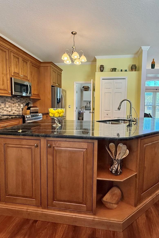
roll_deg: -0.8
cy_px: 116
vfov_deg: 84.0
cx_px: 91
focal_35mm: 20
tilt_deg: -4.5
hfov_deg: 61.6
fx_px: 132
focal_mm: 2.22
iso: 250
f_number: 2.2
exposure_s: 1/120
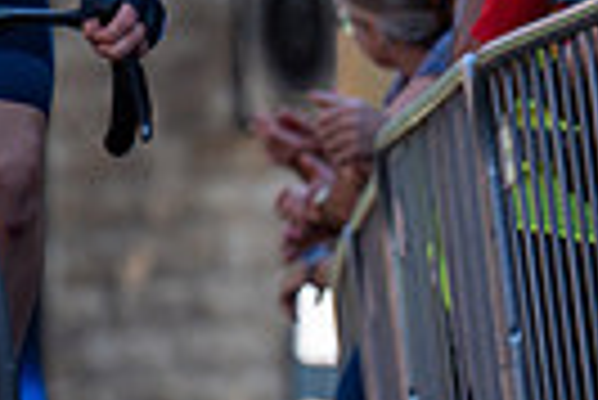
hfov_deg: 1.7
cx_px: -787
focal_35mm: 1187
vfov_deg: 1.2
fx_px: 19739
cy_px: 71
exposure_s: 1/1000
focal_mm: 200
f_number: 3.5
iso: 200
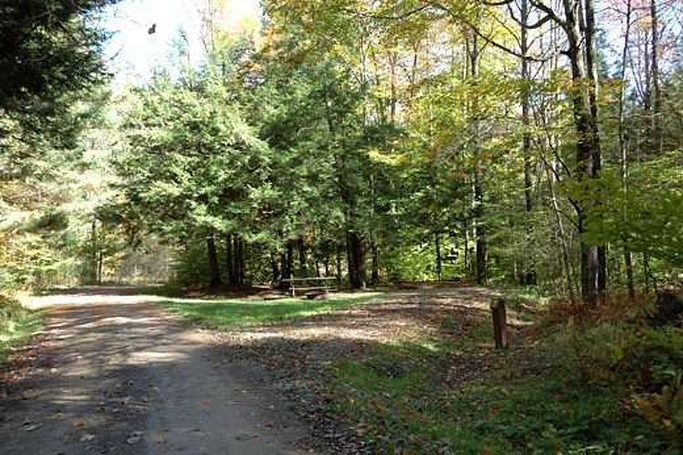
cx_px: 342
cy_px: 228
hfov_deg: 57.3
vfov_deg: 39.9
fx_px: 626
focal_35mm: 33
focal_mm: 22
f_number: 5.6
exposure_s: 1/100
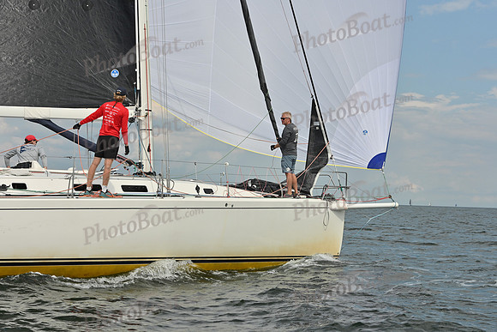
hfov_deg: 28.8
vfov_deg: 19.5
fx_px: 967
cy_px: 166
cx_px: 248
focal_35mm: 70
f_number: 8
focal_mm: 70
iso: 320
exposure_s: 1/1600
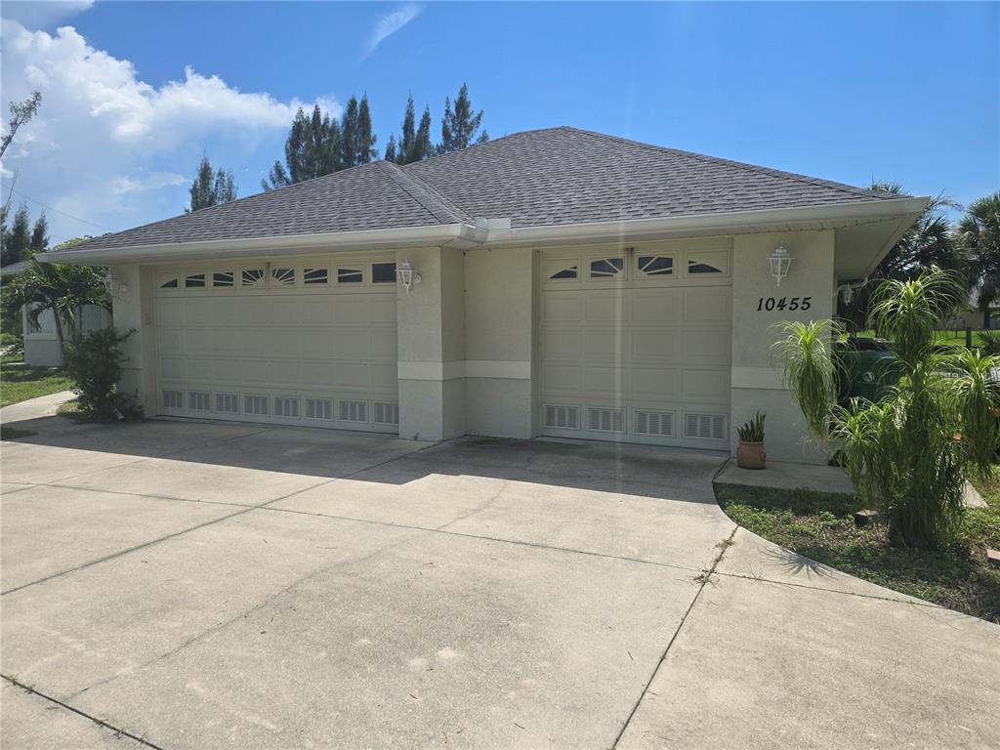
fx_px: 664
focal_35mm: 23
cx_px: 500
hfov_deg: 73.9
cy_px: 375
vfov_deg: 58.9
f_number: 1.7
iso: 12
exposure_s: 1/1372
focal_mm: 6.3
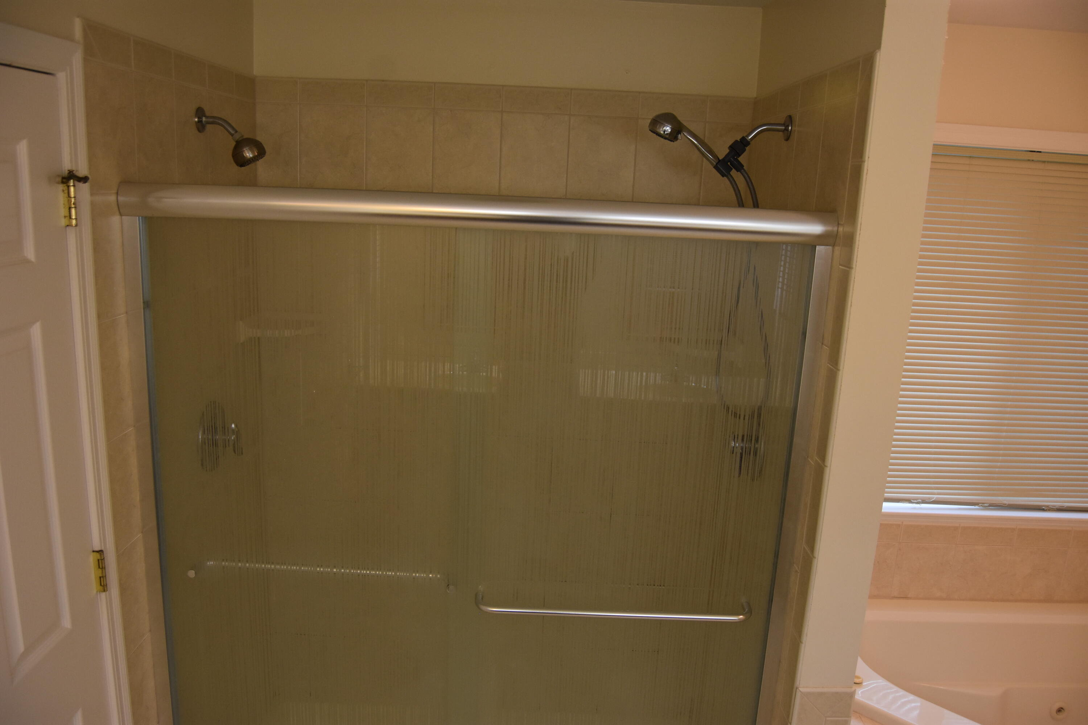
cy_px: 362
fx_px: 1813
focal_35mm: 60
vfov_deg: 22.6
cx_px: 544
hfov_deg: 33.4
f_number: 6.3
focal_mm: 40
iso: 800
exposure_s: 1/160
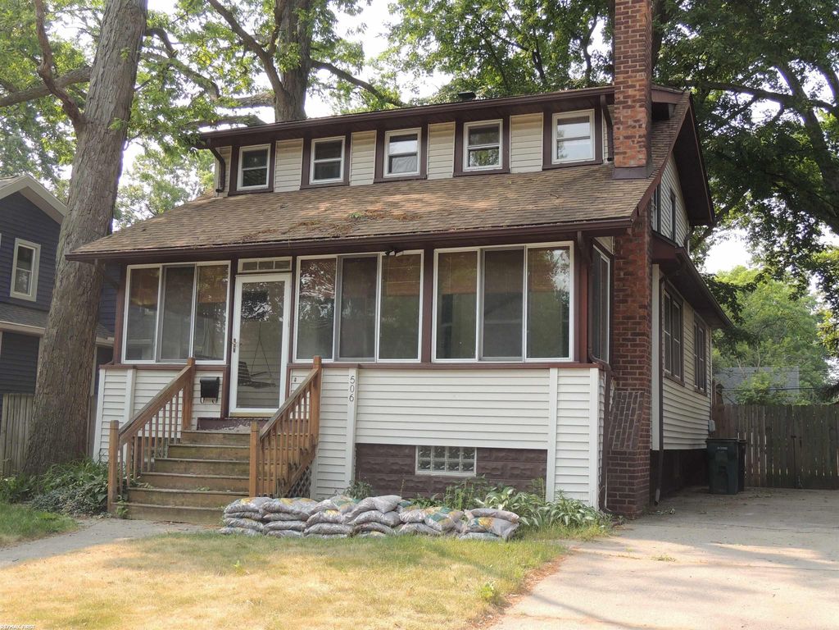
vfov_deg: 36.0
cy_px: 315
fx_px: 969
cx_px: 420
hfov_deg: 46.8
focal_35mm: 40
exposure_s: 1/200
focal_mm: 7.1
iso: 100
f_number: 3.3
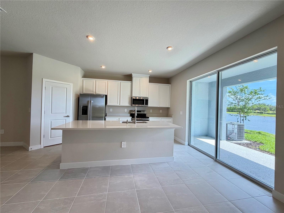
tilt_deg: +0.1
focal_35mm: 14
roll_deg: -1.4
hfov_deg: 102.1
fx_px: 115
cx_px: 142
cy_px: 106
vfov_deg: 85.7
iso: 100
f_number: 2.2
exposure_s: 1/120
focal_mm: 2.22
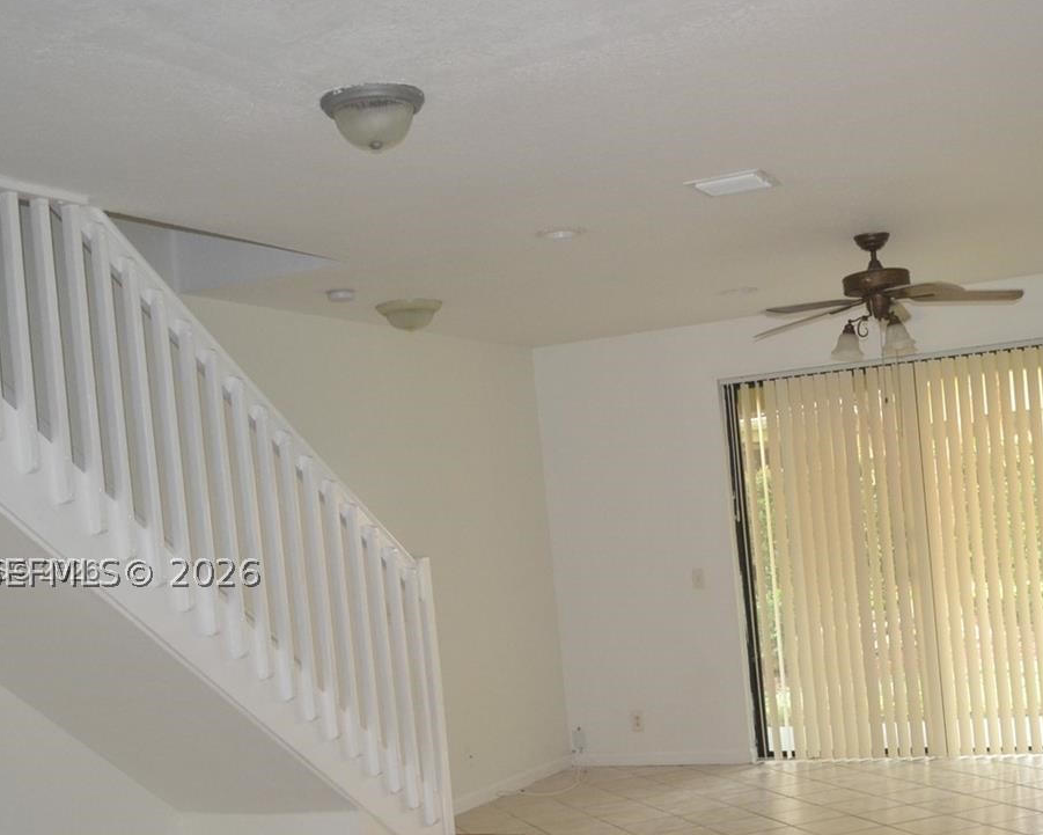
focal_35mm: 45
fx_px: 1389
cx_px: 664
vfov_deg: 33.1
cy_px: 572
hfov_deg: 40.8
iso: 1250
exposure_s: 1/60
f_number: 3.5
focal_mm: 18
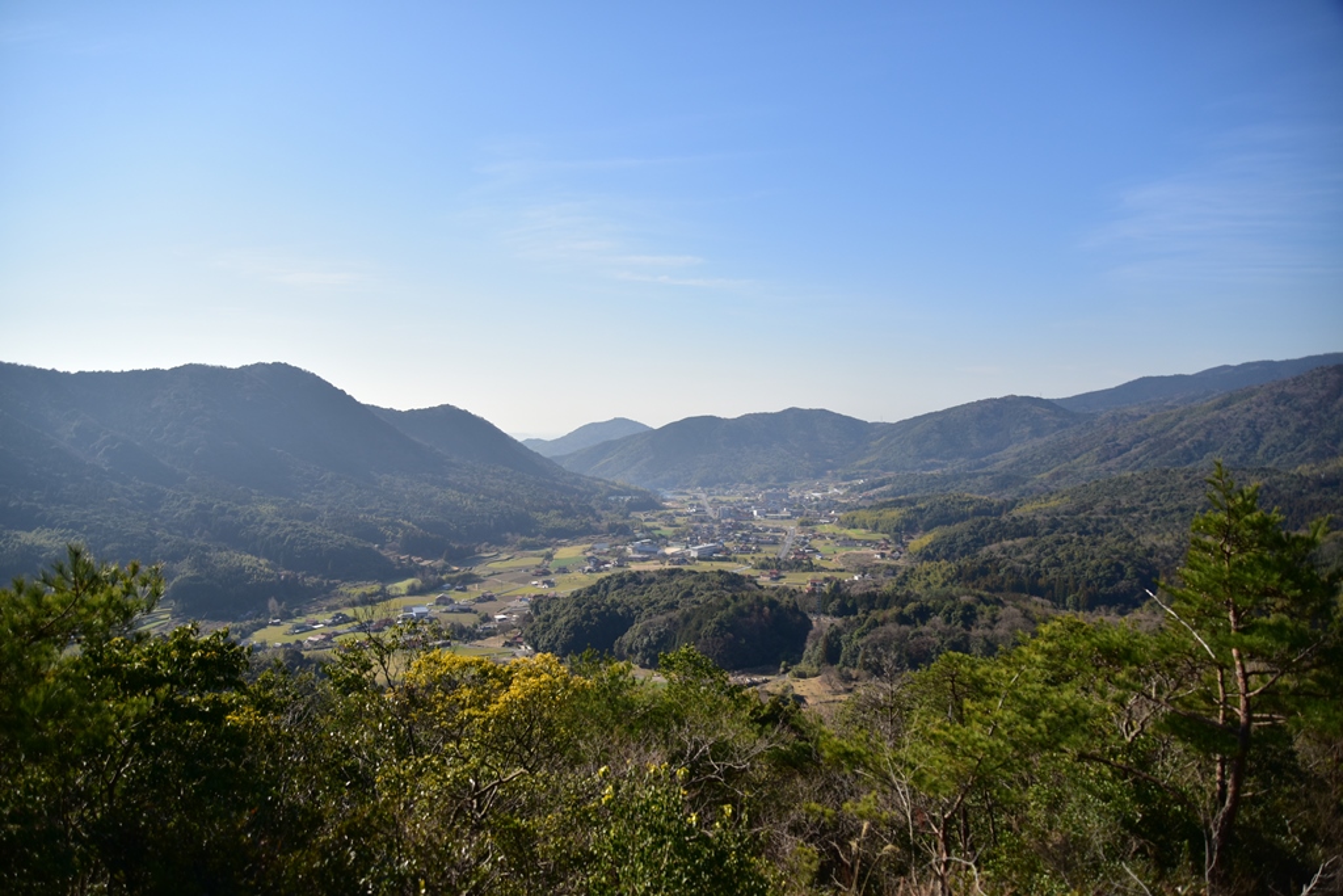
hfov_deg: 73.7
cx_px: 672
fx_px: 895
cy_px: 448
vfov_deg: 53.1
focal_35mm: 24
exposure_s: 1/2500
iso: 200
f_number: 3.5
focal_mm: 24
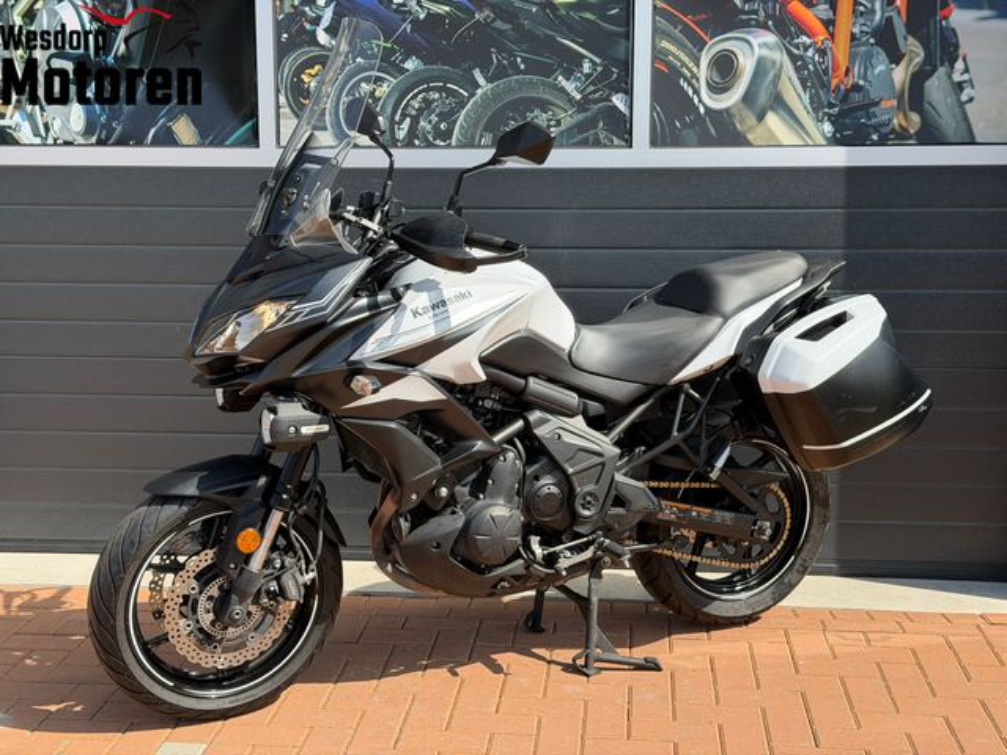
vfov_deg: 30.3
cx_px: 504
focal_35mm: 48
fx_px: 1396
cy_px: 378
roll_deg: +0.4
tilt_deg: -8.1
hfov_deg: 39.7
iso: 80
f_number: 1.78
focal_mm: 6.76
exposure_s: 1/2762
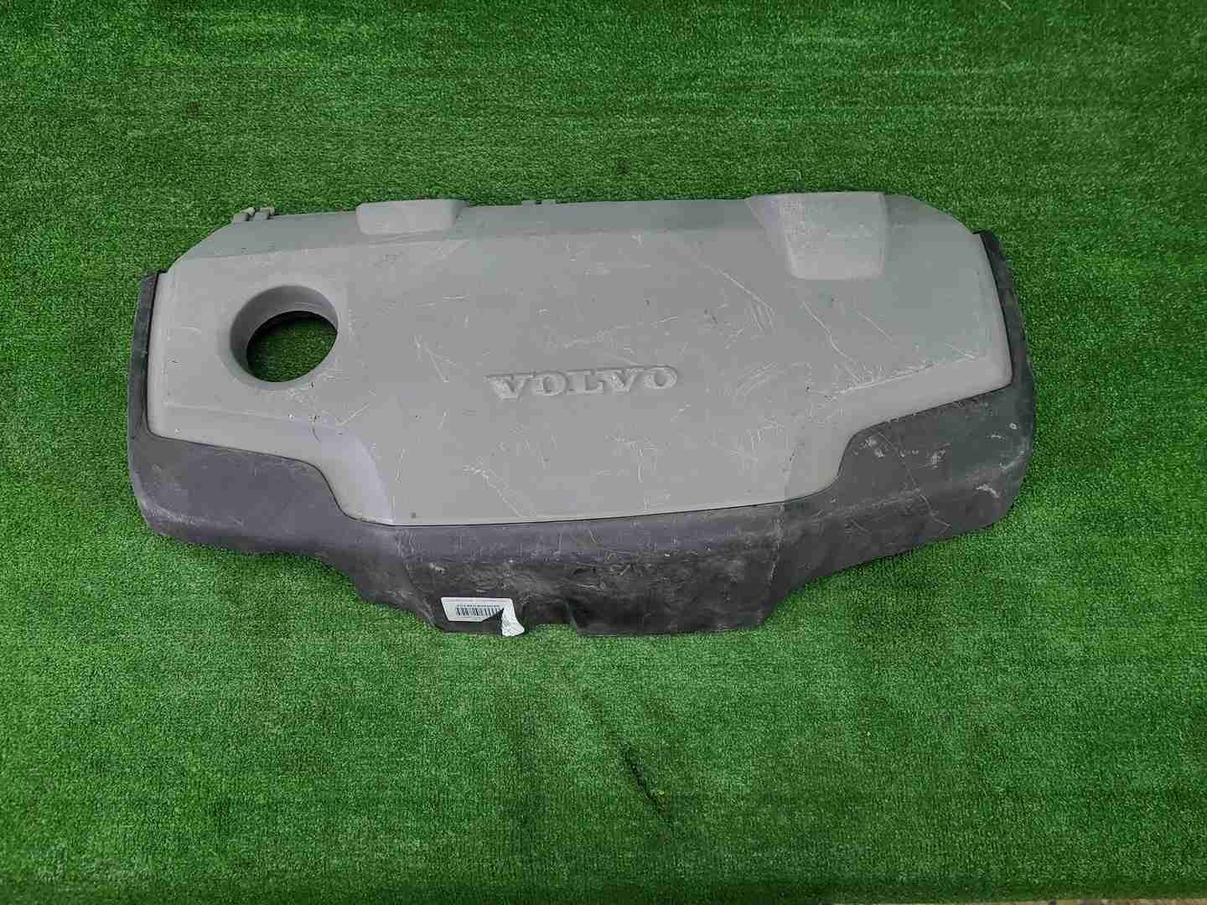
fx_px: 907
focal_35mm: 26
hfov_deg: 67.3
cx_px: 604
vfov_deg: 53.1
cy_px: 452
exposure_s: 1/50
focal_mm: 5.4
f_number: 1.8
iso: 106
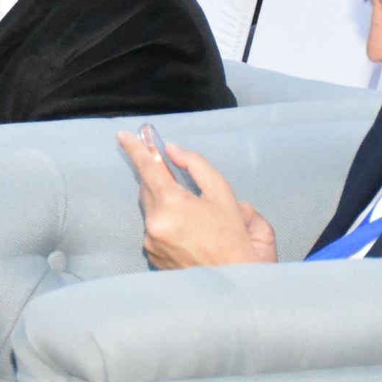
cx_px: -163
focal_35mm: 364
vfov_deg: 4.8
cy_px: -191
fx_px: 4545
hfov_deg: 4.8
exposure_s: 1/125
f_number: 5.6
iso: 6400
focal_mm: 50
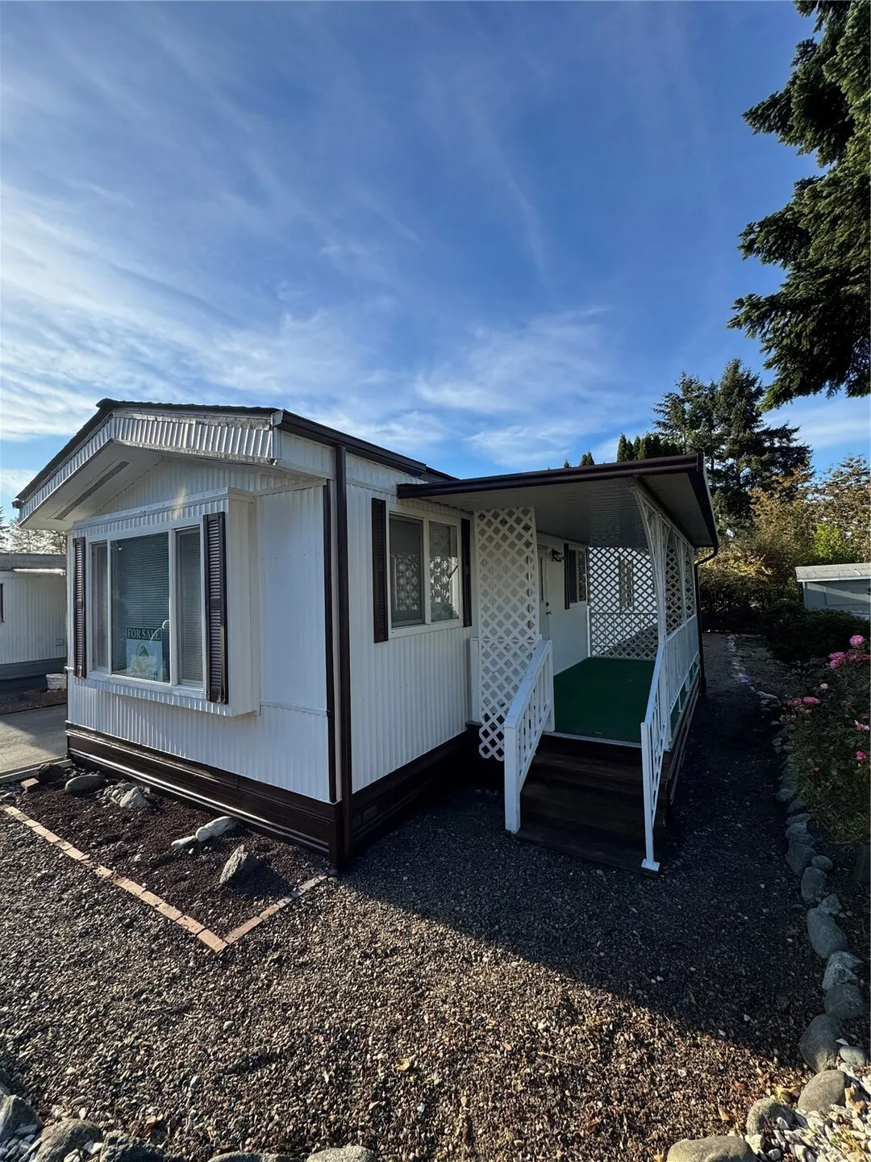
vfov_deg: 102.1
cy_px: 581
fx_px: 470
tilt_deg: +0.5
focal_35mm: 14
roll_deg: +1.5
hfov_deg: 85.7
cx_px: 436
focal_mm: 2.22
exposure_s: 1/796
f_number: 2.2
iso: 50
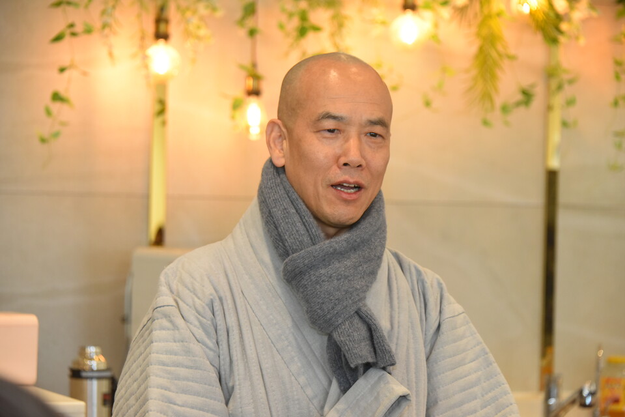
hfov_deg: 16.8
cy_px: 208
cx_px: 312
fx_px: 2118
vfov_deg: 11.2
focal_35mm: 122
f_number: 5.6
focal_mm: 122
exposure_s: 1/250
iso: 3200
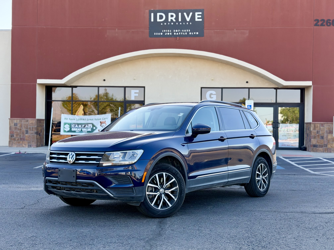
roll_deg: -0.8
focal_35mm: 48
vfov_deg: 30.3
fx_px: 463
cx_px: 167
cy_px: 125
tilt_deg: +0.6
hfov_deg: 39.7
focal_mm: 6.76
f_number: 1.78
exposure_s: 1/786
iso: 80
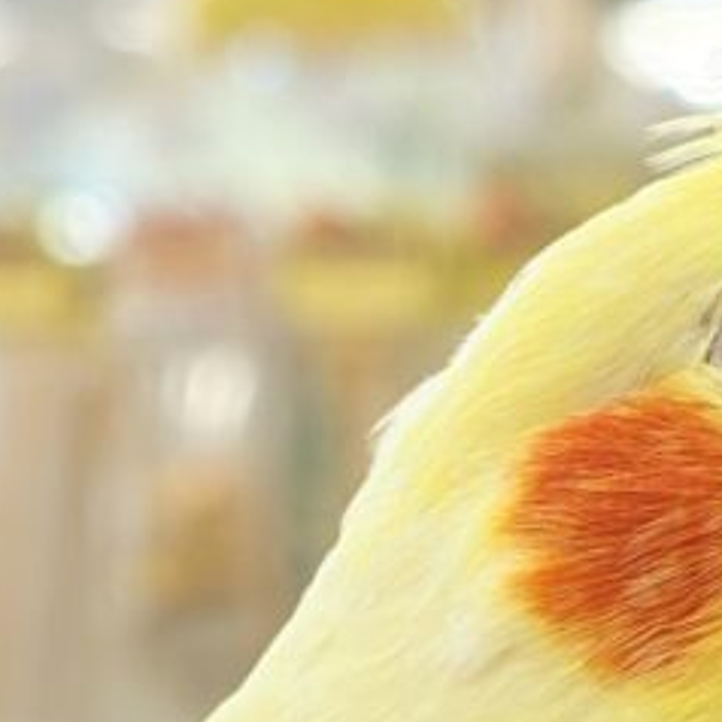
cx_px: 589
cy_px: 737
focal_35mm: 232
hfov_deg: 7.5
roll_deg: +1.0
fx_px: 5475
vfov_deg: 7.5
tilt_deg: +7.9
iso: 50
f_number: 1.6
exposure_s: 1/100
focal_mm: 5.96
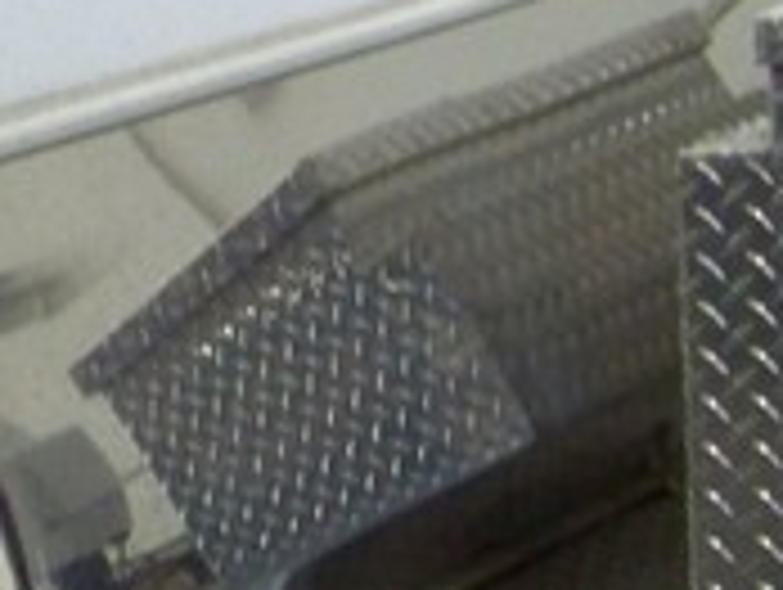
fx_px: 5006
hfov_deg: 8.8
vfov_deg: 6.7
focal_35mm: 221
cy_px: -250
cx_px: -338
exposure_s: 1/30
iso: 393
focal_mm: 9.36
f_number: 3.2
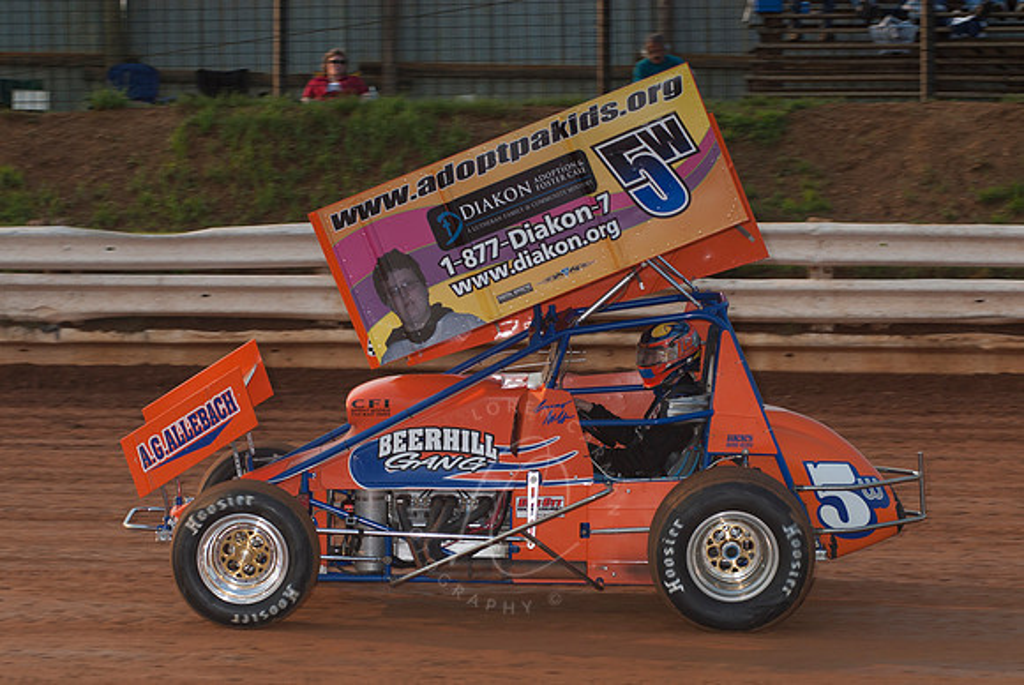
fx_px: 4057
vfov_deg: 9.7
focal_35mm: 142
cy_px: 342
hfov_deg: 14.4
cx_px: 512
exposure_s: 1/400
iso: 100
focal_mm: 95
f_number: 5.6
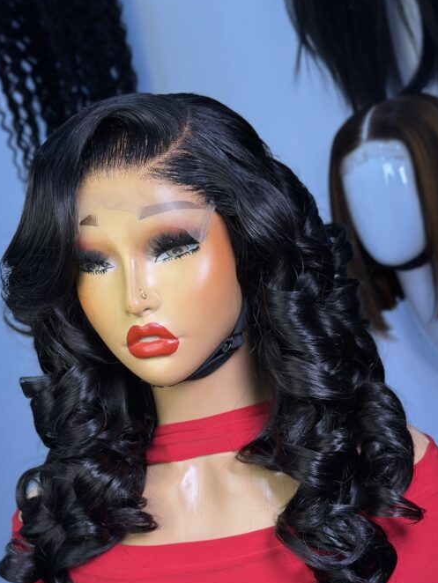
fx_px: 978
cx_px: 231
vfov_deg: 33.1
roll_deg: +12.2
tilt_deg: -6.6
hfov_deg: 25.2
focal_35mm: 58
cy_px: 343
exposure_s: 1/681
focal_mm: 6.86
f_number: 1.78
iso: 80
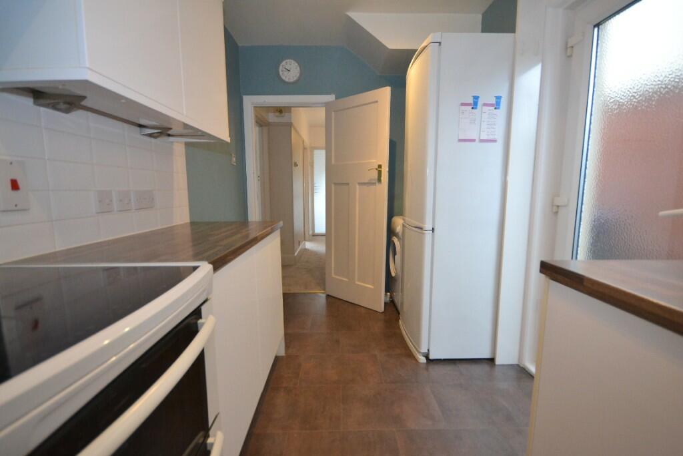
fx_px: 285
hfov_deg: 100.4
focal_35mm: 15
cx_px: 342
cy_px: 228
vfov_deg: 77.3
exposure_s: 1/60
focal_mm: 10
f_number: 4
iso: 1800
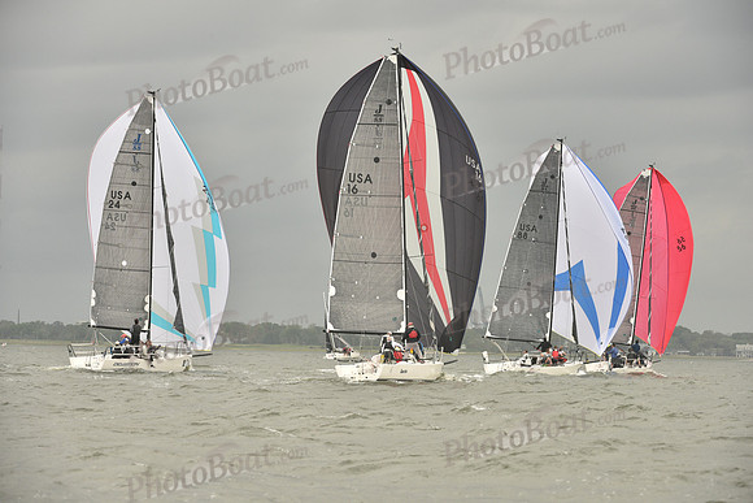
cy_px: 252
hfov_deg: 10.3
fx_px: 4184
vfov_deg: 6.9
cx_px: 376
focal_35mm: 200
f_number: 8
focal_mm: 200
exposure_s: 1/800
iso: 400
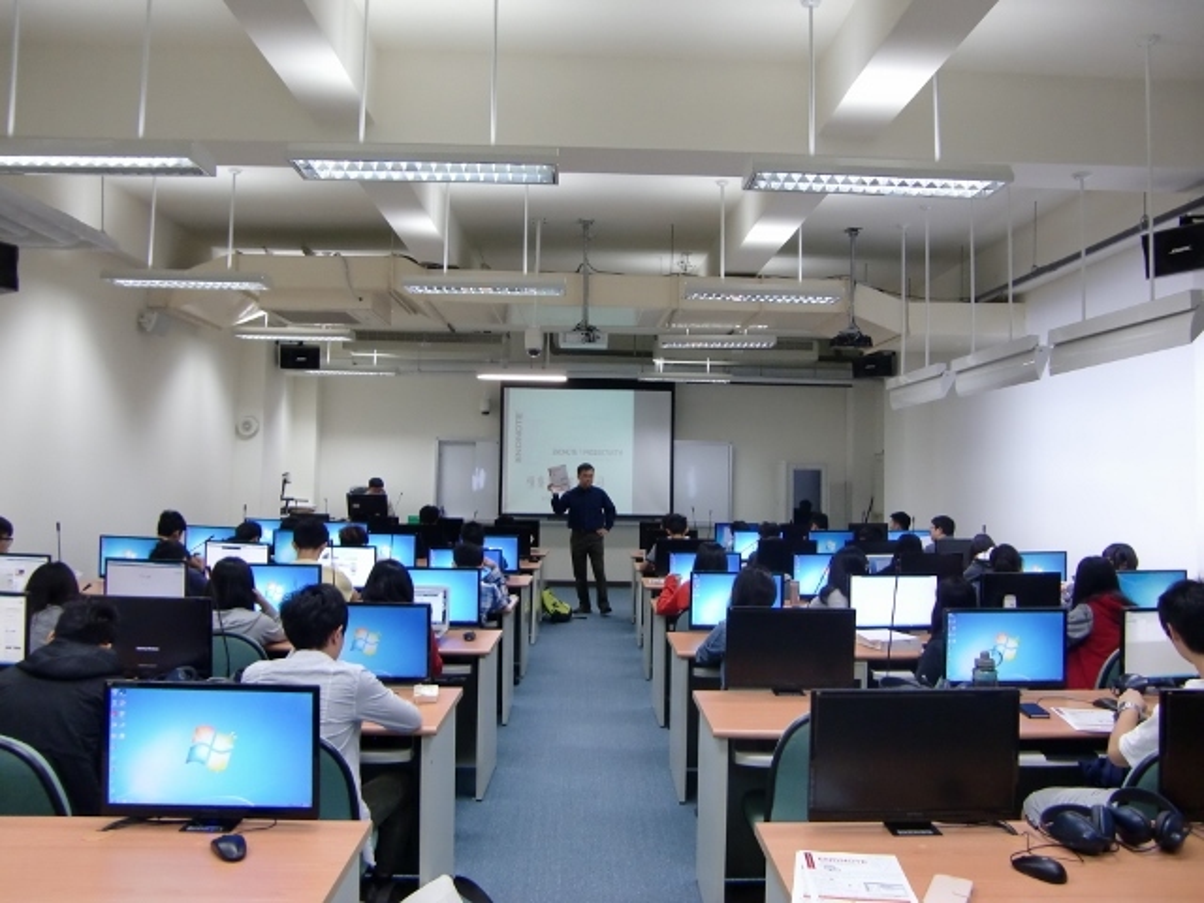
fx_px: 974
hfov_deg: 63.4
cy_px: 452
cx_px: 602
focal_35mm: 28
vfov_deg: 49.7
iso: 250
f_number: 2.6
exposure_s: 1/60
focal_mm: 4.9
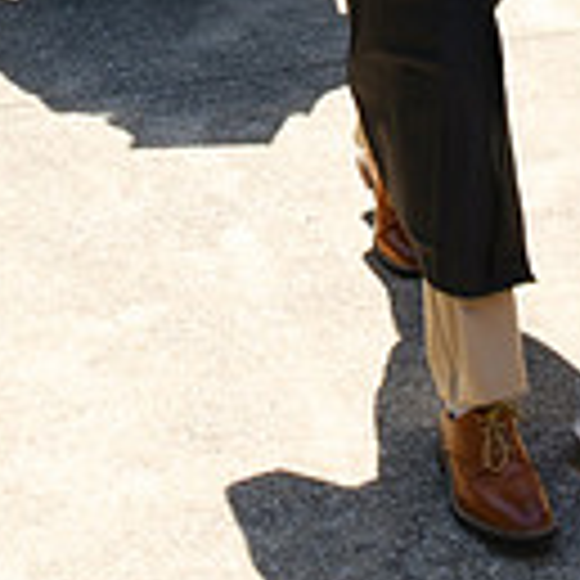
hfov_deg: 14.0
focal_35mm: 124
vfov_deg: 12.8
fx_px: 2351
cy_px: -453
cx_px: 437
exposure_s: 1/60
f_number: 10
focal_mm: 16
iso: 200
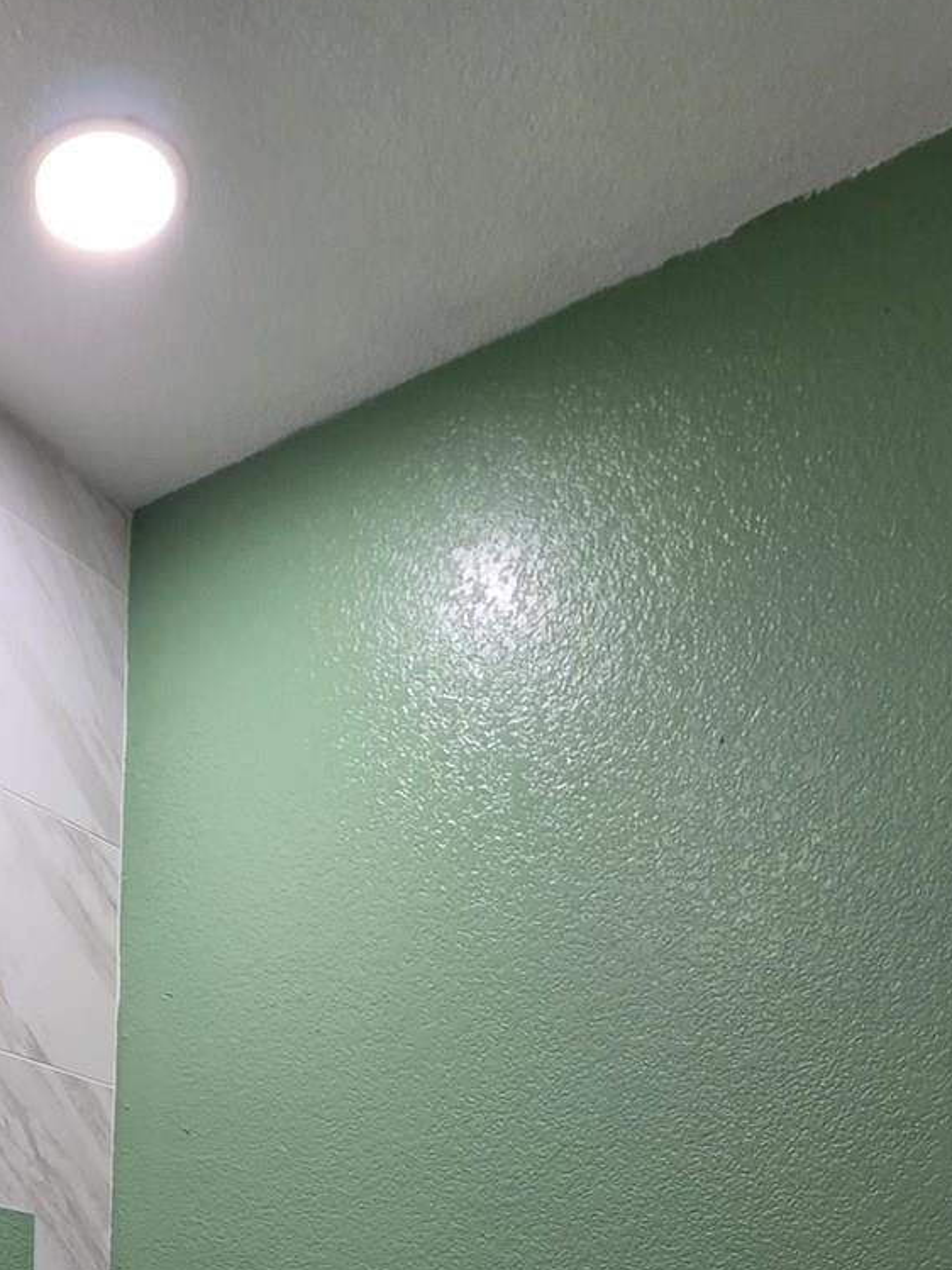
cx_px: 24
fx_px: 1466
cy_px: 1848
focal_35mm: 40
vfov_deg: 30.0
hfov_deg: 33.3
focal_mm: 2.2
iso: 125
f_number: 1.9
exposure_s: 1/120
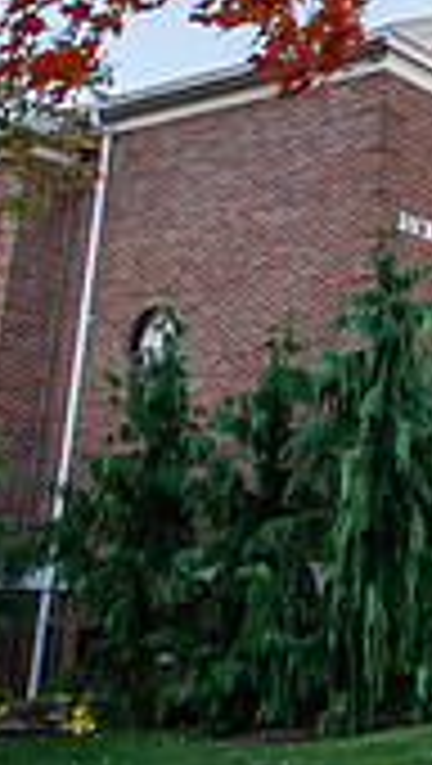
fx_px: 1381
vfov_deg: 28.6
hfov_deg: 17.2
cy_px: -38
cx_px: 477
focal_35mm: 68
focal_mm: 19
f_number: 9
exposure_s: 1/250
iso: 640
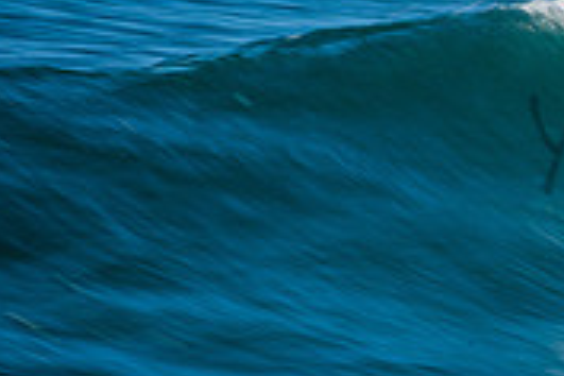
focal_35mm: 2458
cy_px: 116
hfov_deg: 0.8
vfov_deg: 0.6
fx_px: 38506
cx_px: 857
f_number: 22
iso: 100
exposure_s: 1/20
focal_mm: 500
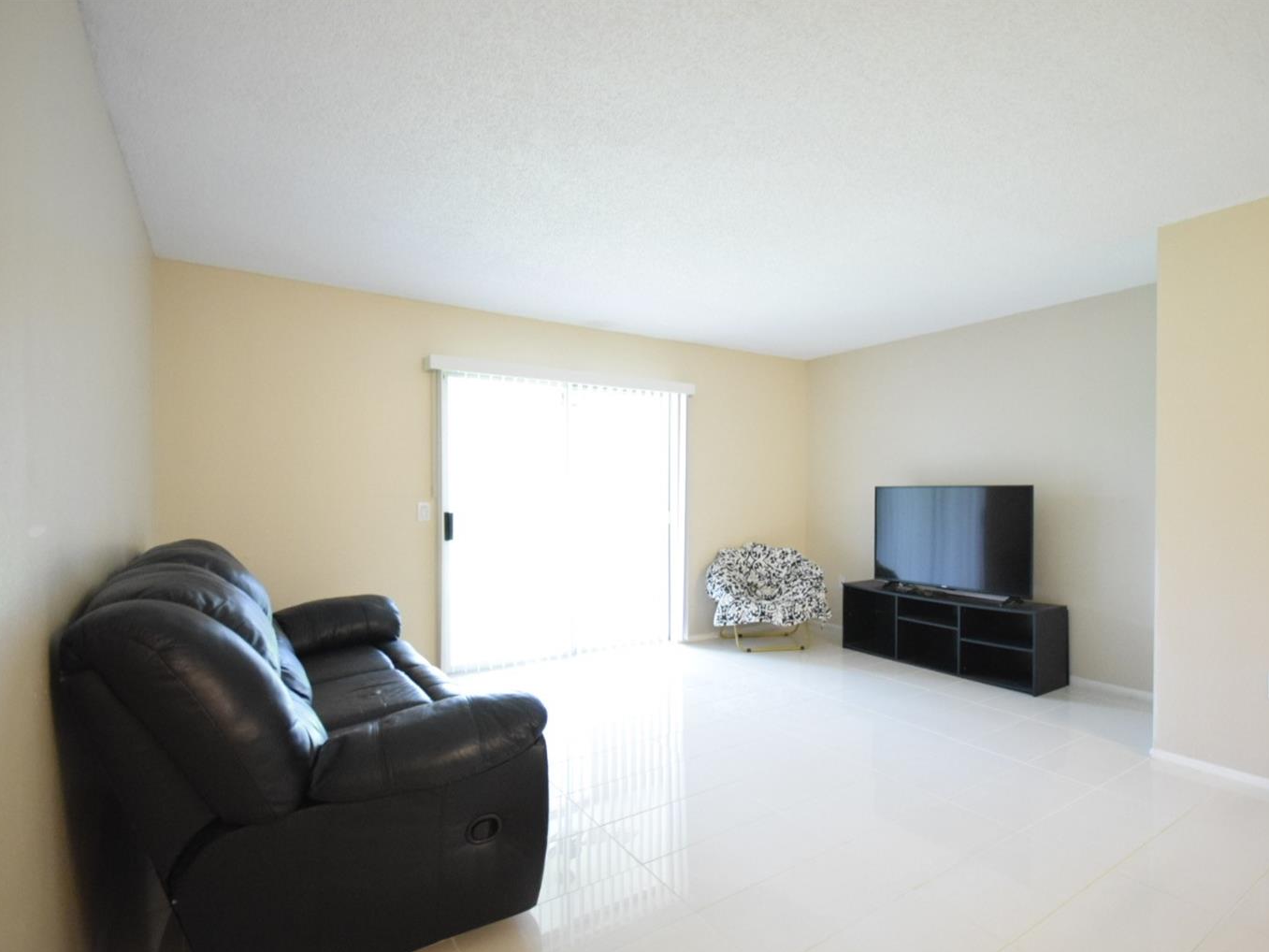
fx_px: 623
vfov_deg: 74.7
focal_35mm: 17
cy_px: 495
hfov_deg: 90.7
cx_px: 698
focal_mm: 10
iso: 3200
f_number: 4
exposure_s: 1/50
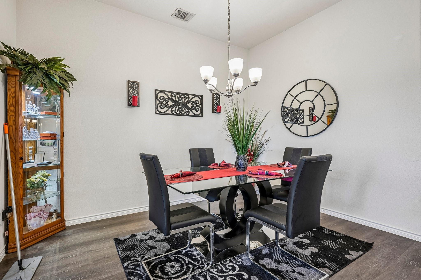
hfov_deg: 95.0
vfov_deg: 72.0
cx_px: 210
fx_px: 193
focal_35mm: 16
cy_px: 140
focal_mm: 16.5
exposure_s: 1/4
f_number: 9
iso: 250
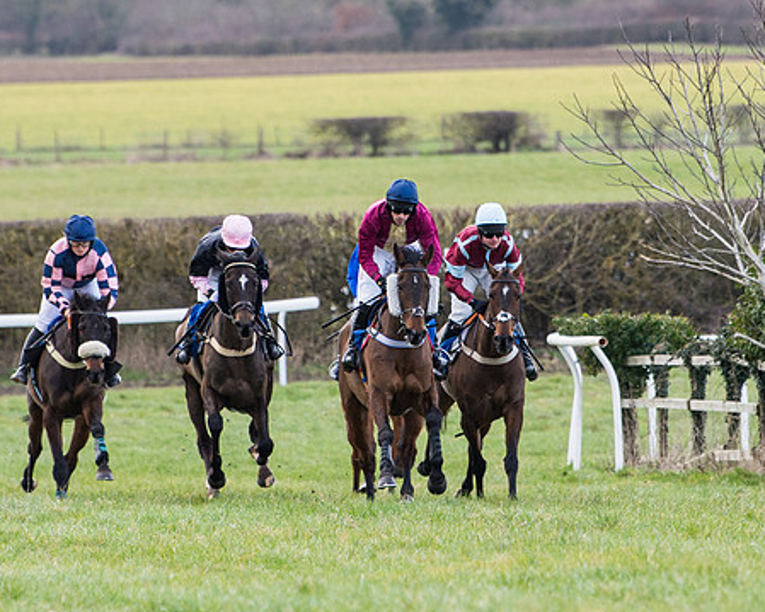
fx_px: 11182
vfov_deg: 3.1
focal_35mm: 494
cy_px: 278
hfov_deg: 3.9
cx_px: 425
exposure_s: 1/1250
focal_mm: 200
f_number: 4
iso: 400
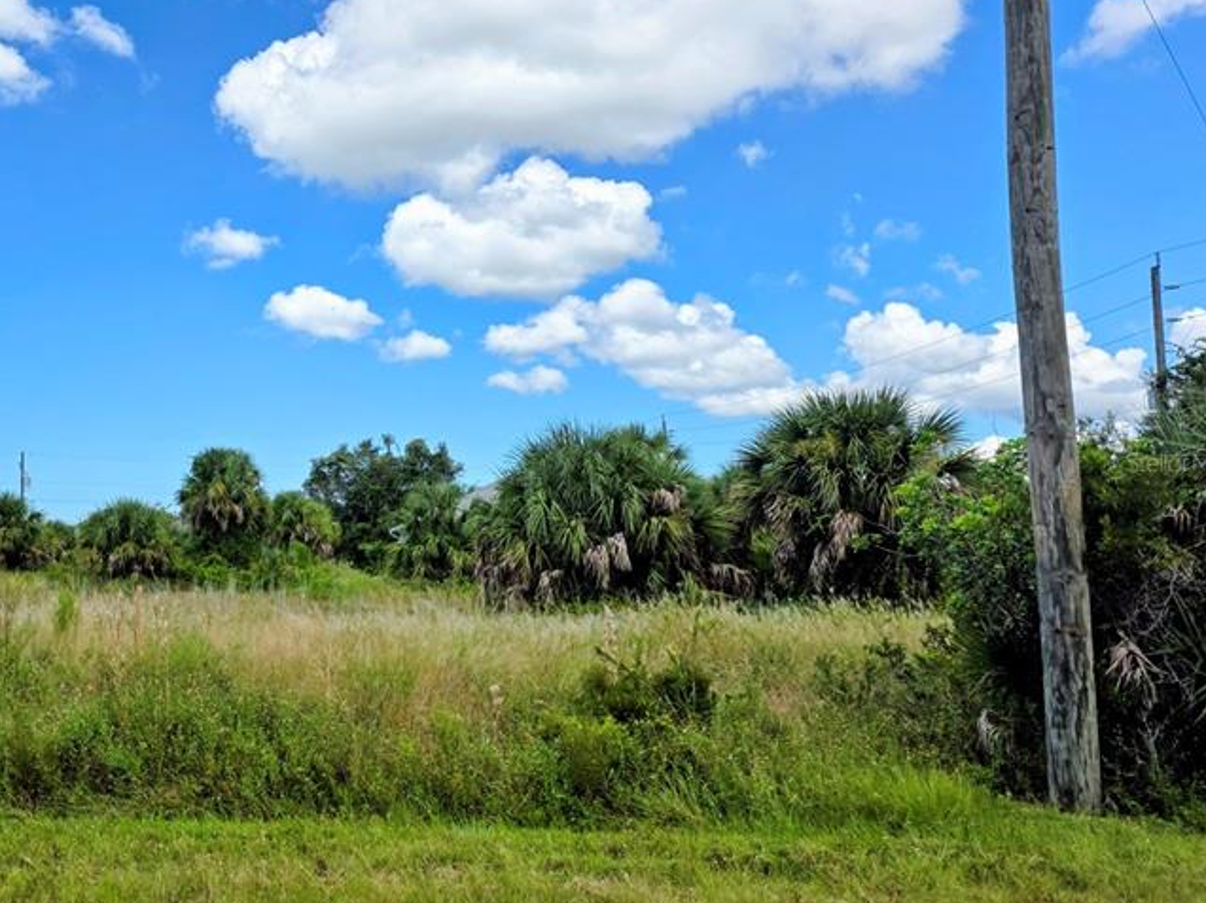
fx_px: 1288
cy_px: 462
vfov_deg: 38.6
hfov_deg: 47.8
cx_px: 271
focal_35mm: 37
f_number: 1.7
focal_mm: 6.25
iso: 80
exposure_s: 1/5778
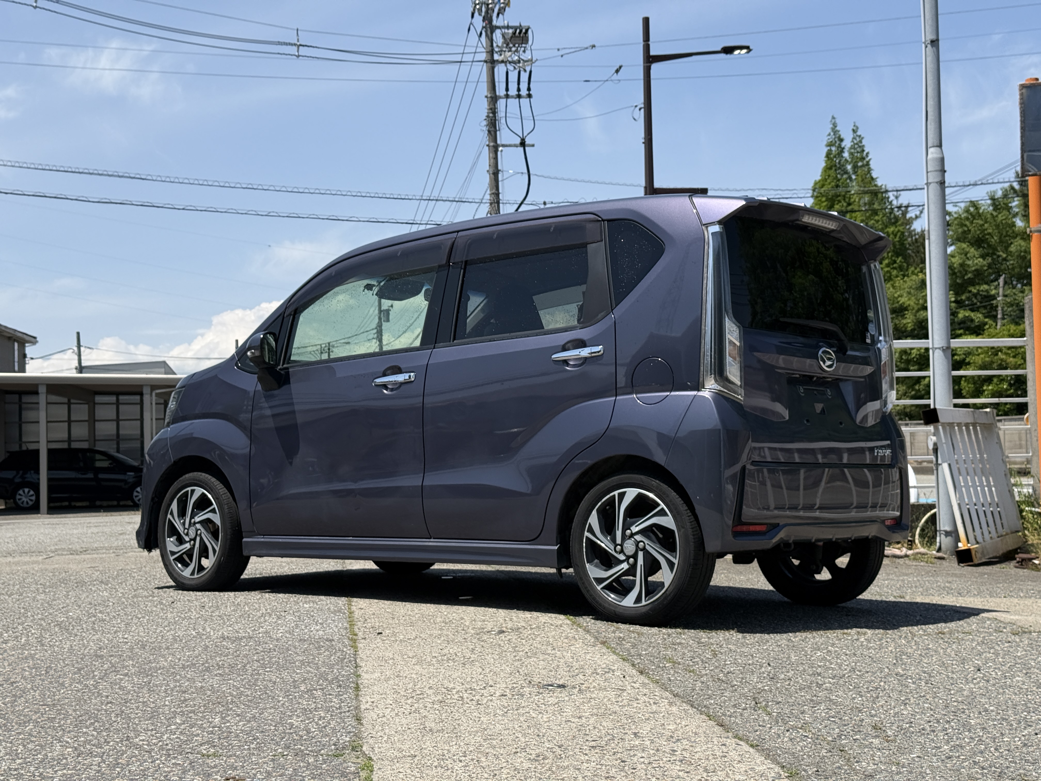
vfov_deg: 30.3
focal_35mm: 48
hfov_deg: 39.7
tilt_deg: +2.8
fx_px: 1443
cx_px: 520
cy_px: 390
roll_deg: +1.8
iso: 80
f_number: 1.78
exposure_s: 1/7143
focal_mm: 6.76
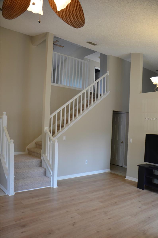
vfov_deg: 67.5
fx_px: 179
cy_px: 119
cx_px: 79
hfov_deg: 47.7
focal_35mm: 27
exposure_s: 1/60
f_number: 4
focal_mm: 18
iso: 400
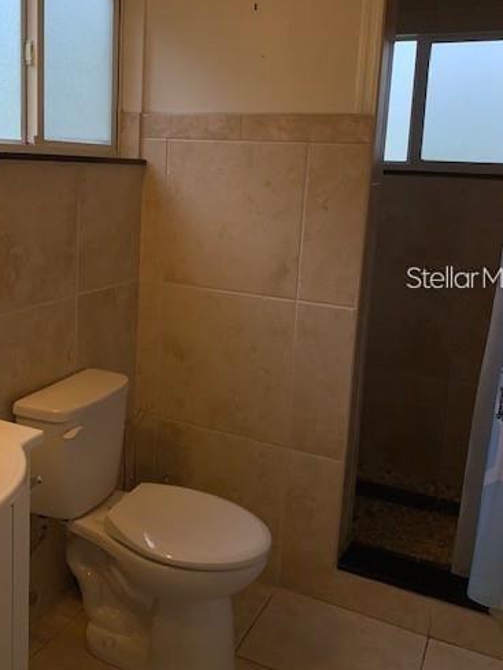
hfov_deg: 41.7
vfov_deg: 53.7
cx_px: 207
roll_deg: -2.2
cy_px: 277
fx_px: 658
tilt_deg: -9.3
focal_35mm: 34
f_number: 1.8
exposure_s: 1/321
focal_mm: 4.25
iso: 25
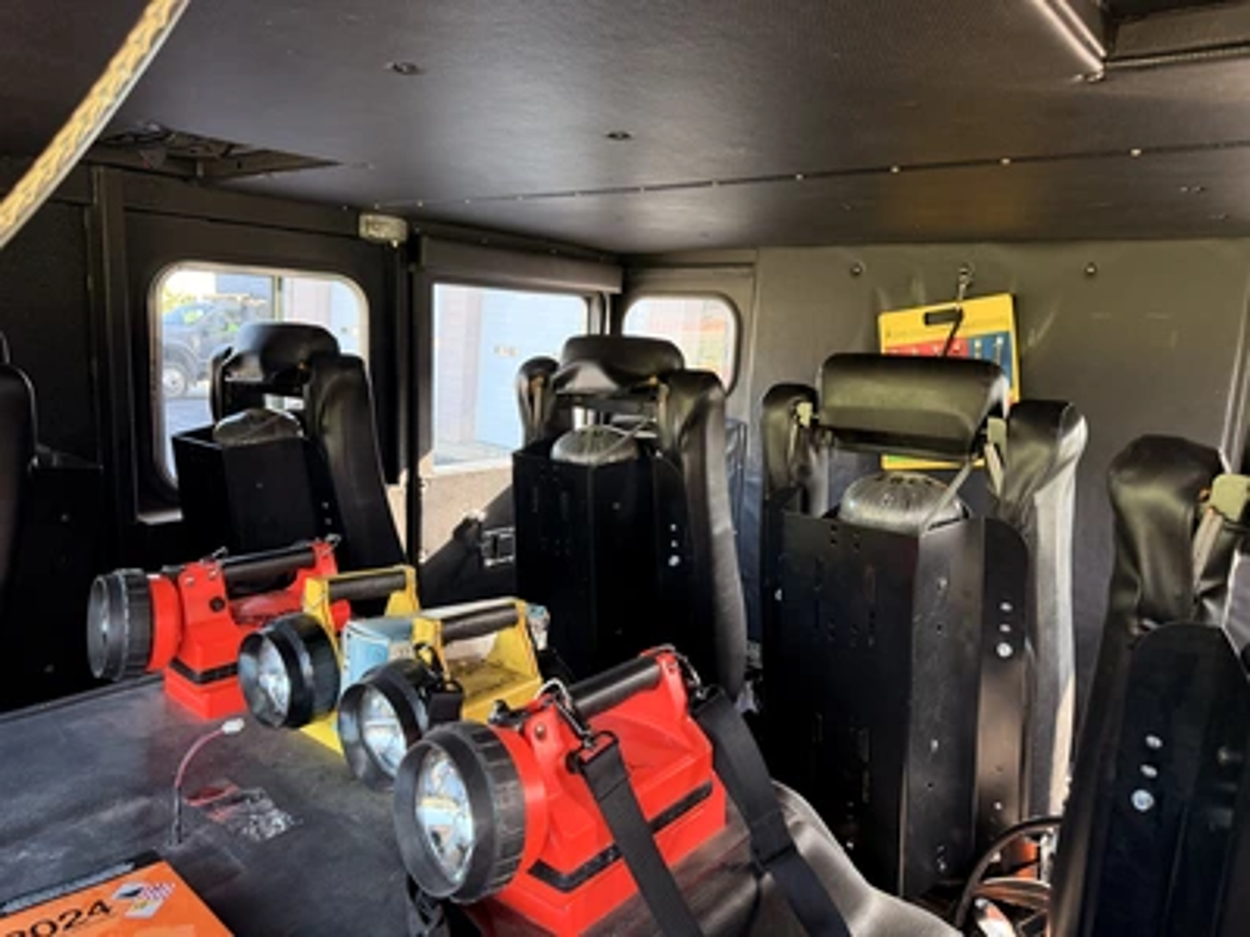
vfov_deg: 56.8
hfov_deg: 71.6
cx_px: 625
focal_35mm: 24
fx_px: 867
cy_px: 468
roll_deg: -4.2
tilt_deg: -7.7
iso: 200
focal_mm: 6.76
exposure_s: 1/110
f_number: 1.78
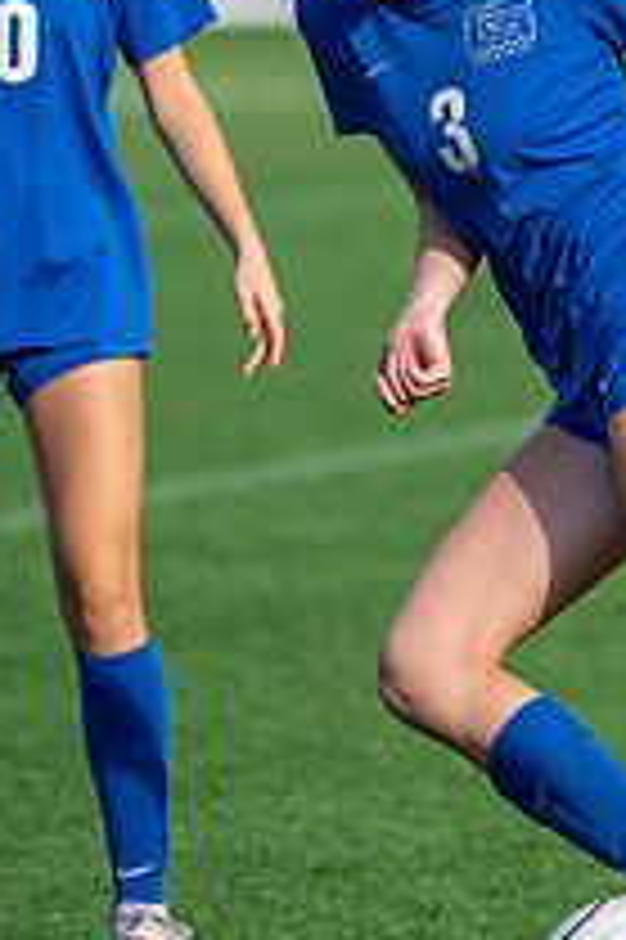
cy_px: 400
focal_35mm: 611
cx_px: 559
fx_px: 15962
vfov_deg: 3.4
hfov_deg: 2.2
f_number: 2.8
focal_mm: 185
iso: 125
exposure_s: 1/1000
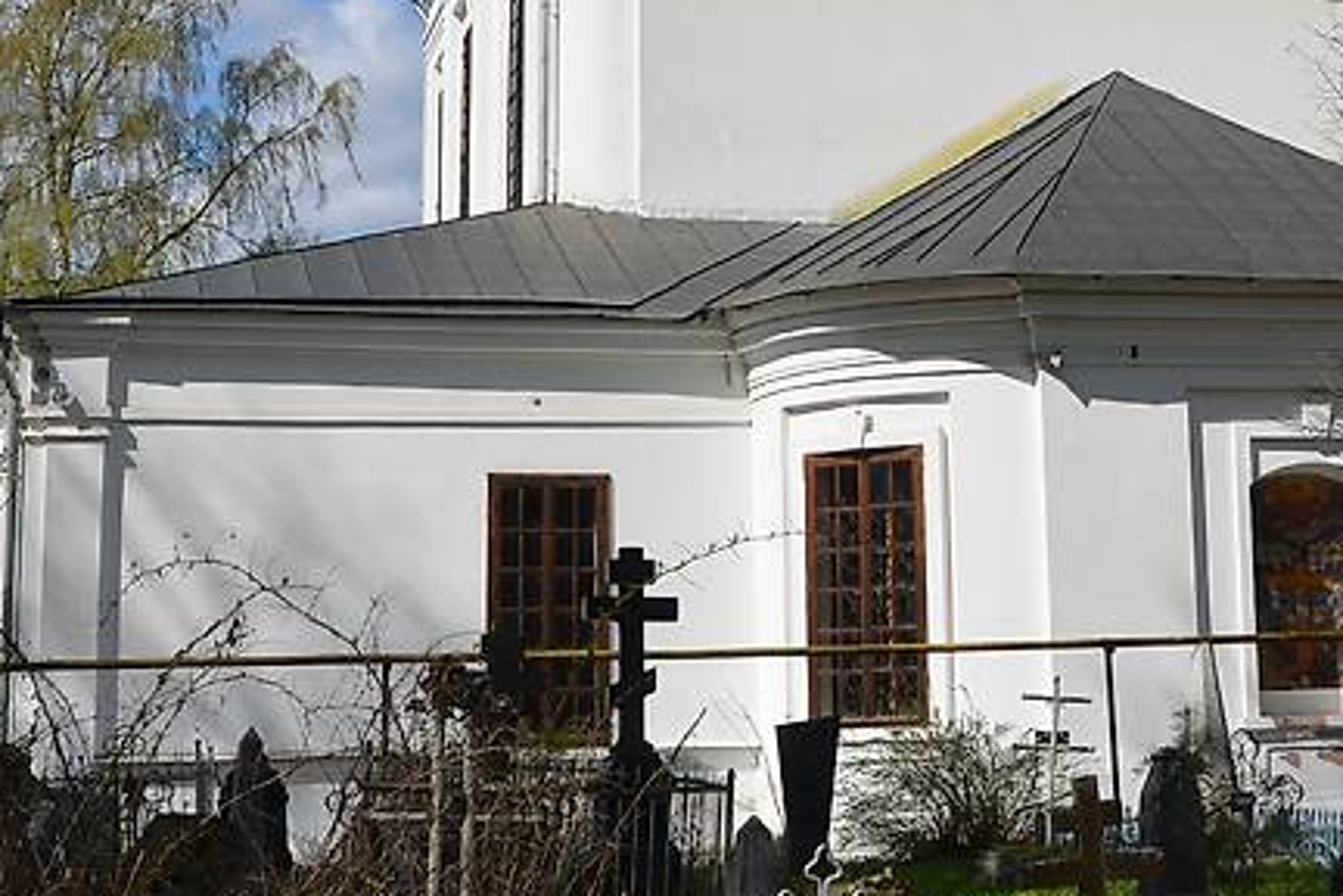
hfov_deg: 26.8
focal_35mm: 75
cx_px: 942
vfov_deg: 17.3
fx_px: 2798
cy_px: -180
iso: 100
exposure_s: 1/320
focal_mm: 18
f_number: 9
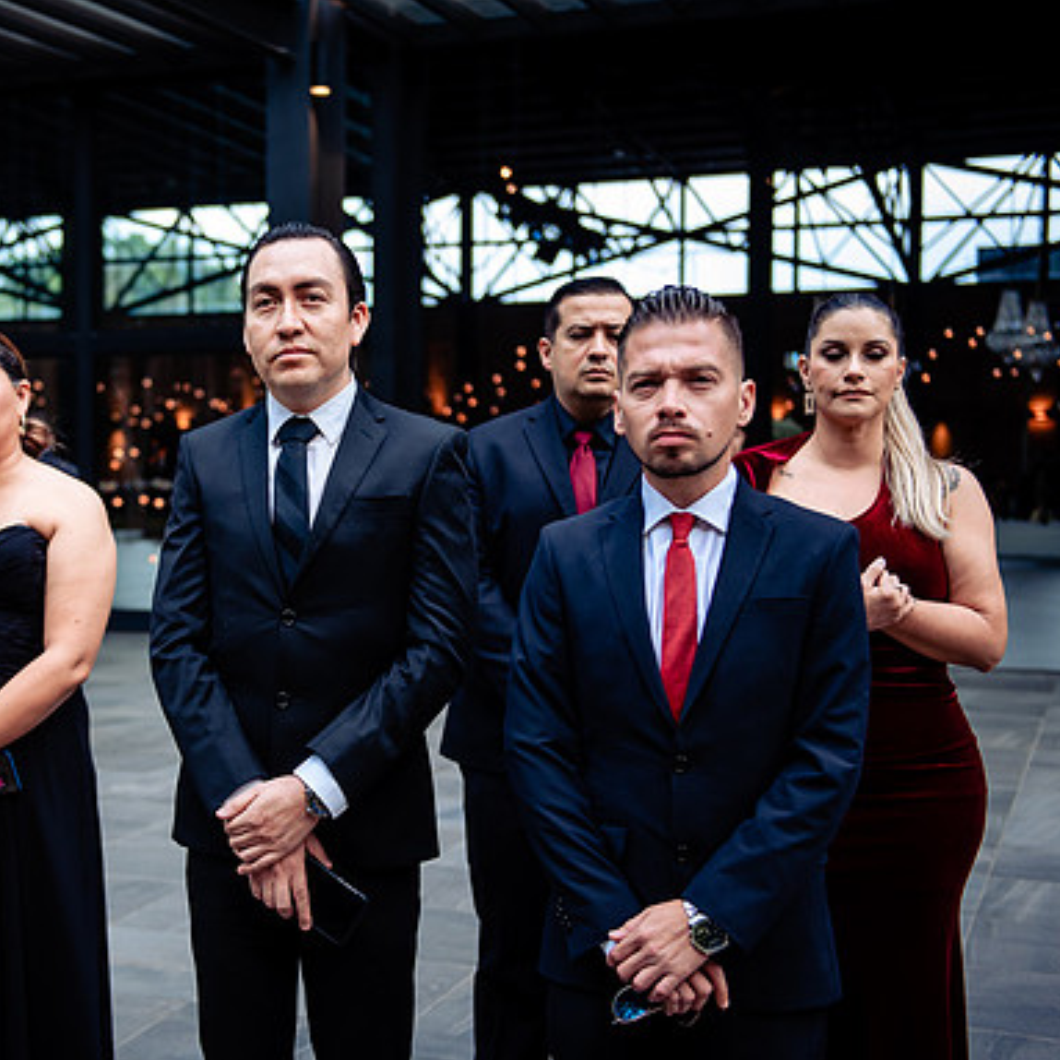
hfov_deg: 31.3
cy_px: 533
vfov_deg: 31.6
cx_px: 324
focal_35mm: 54
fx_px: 1871
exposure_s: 1/160
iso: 320
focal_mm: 42
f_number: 2.8
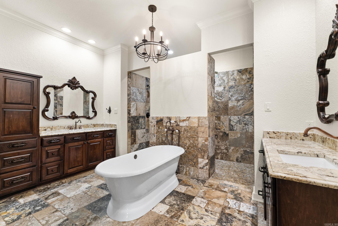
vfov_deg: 77.3
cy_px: 113
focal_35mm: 15
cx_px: 169
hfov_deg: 100.4
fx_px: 141
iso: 400
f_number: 7.1
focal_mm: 10
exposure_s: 1/6
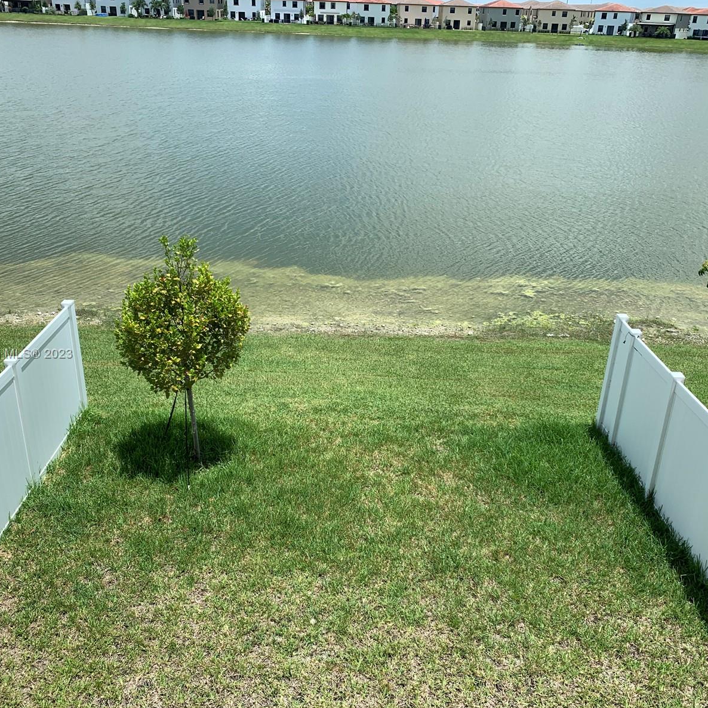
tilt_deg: -24.7
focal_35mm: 31
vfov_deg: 52.5
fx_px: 717
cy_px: 355
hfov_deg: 52.5
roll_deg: -1.4
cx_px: 359
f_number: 1.8
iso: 25
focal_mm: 4.25
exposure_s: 1/1011
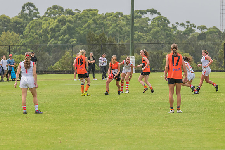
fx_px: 2530
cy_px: 53
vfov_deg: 3.4
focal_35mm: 405
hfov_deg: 5.1
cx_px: 118
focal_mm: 300
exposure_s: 1/1250
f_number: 10
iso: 800
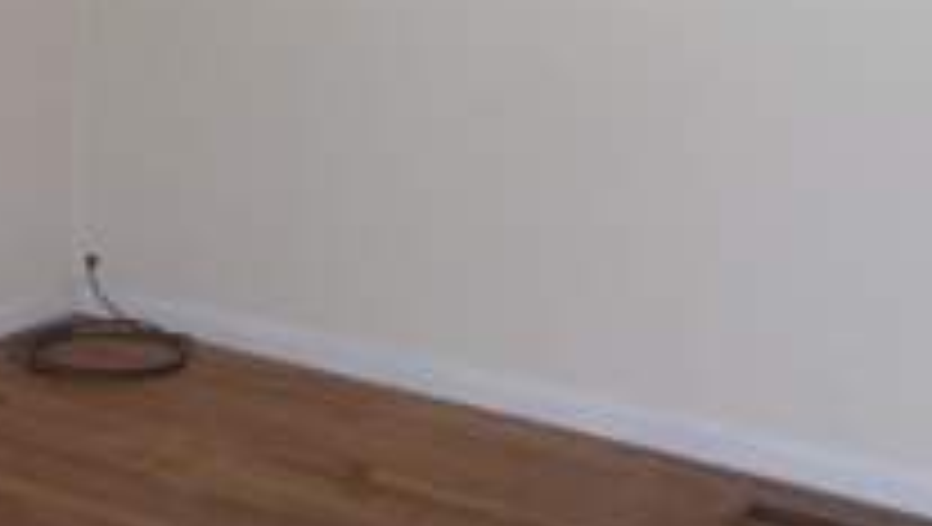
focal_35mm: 68
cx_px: 504
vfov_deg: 17.4
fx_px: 1682
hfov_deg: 30.9
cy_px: -11
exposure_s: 1/34
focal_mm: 4.9
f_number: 3
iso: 200
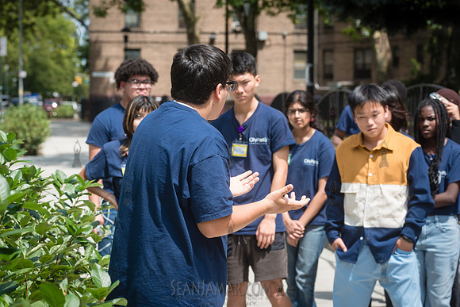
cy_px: 154
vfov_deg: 12.8
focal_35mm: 107
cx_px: 239
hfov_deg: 19.1
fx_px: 1364
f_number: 7.1
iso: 250
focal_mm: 100
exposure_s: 1/640
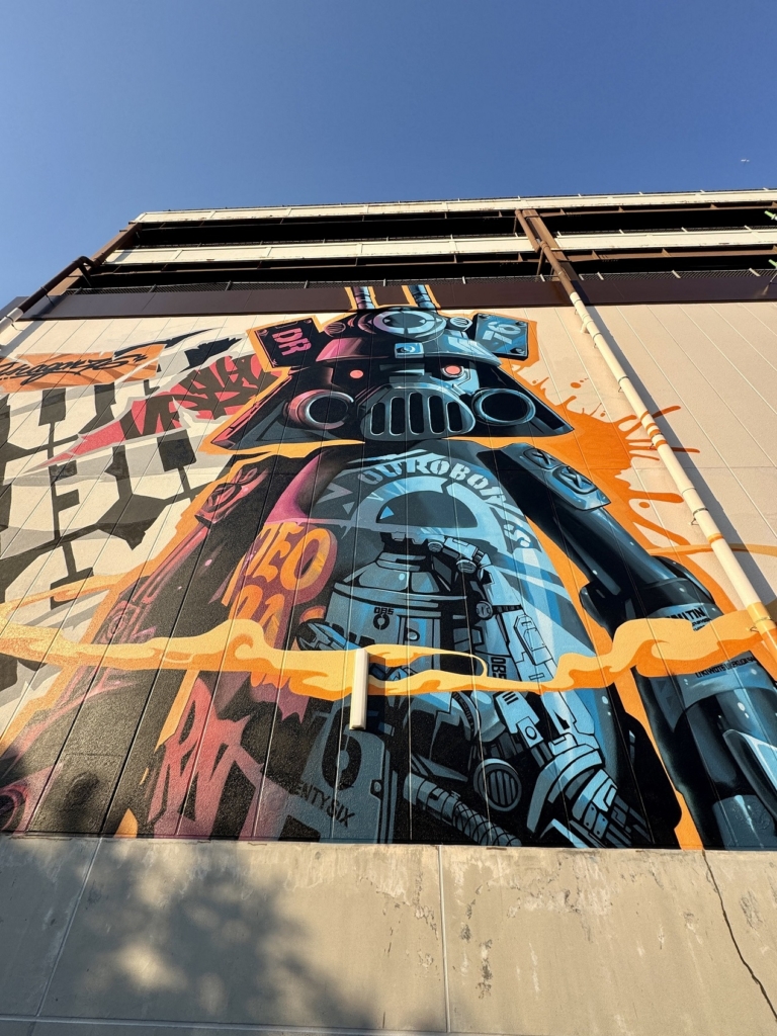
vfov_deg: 102.1
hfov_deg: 85.7
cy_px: 518
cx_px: 388
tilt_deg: +38.5
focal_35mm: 14
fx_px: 419
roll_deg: -1.2
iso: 40
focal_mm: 2.22
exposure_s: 1/779
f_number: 2.2
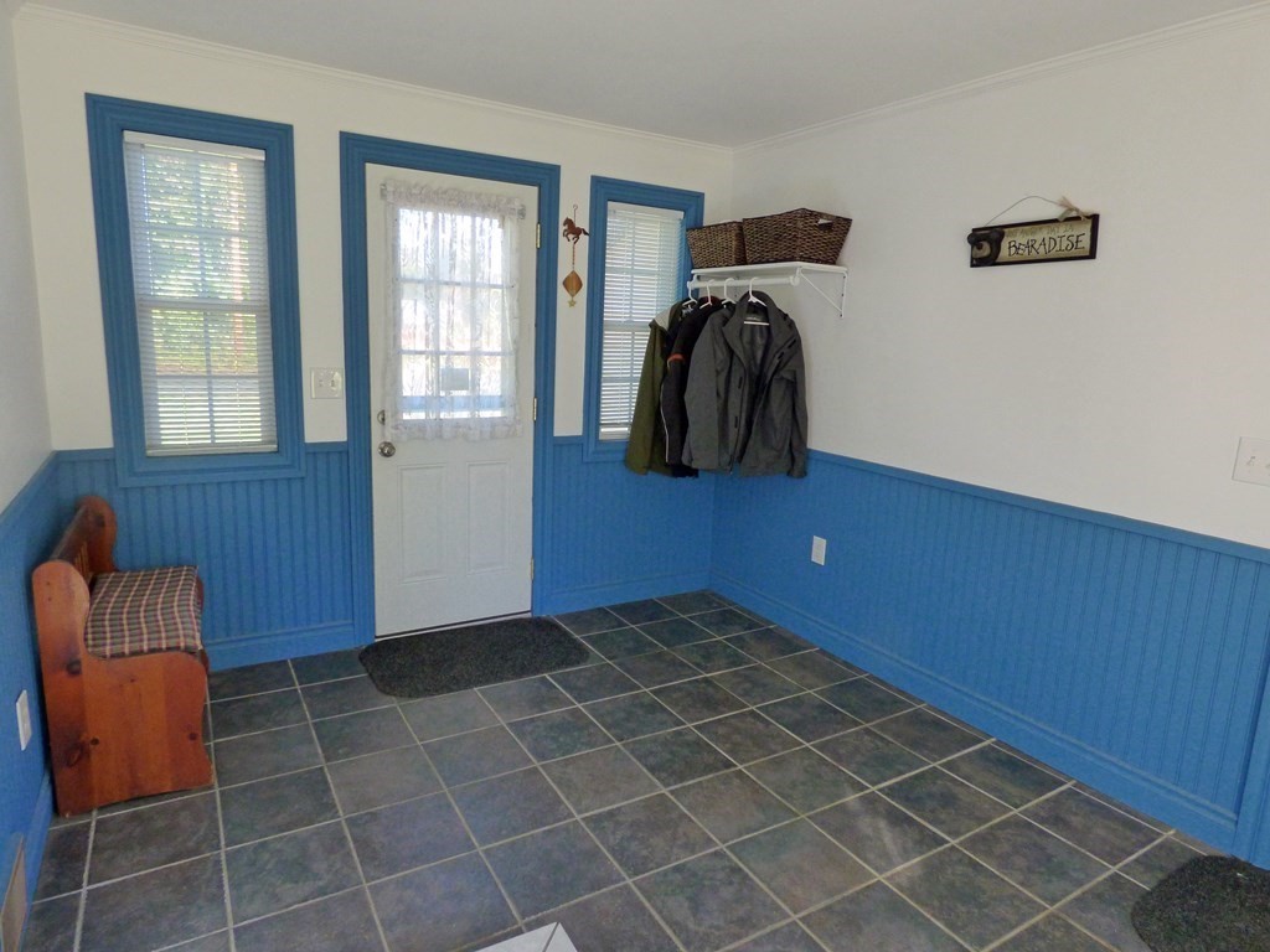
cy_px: 476
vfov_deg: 66.0
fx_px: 734
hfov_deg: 81.7
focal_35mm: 20
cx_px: 635
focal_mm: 3.58
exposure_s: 1/100
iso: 400
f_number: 2.8
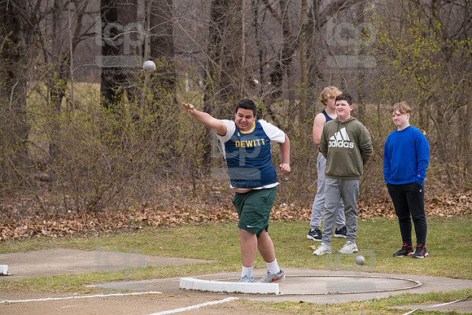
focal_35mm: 150
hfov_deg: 13.7
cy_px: 158
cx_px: 236
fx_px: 1967
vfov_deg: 9.2
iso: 2000
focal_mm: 150
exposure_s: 1/1600
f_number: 5
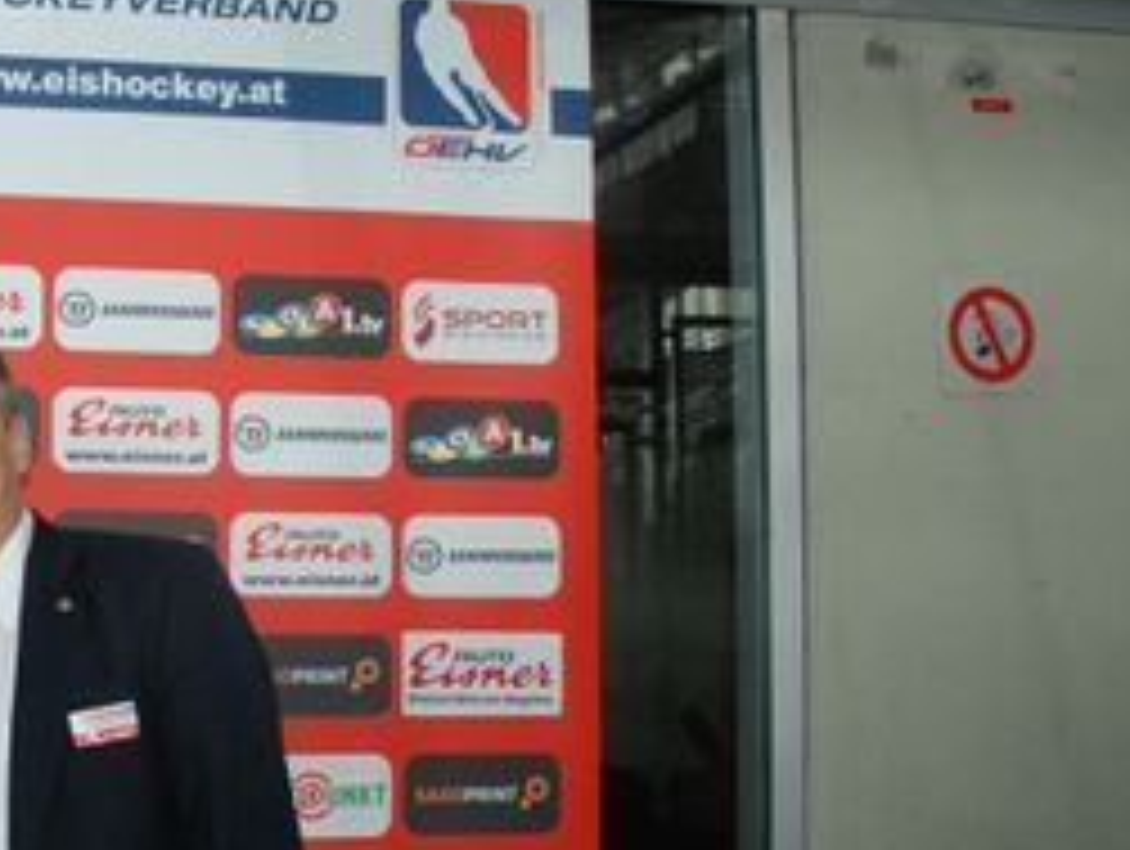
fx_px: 1733
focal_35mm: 53
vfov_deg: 27.6
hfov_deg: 33.7
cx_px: 68
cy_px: 490
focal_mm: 18
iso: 640
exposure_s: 1/60
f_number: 4.5
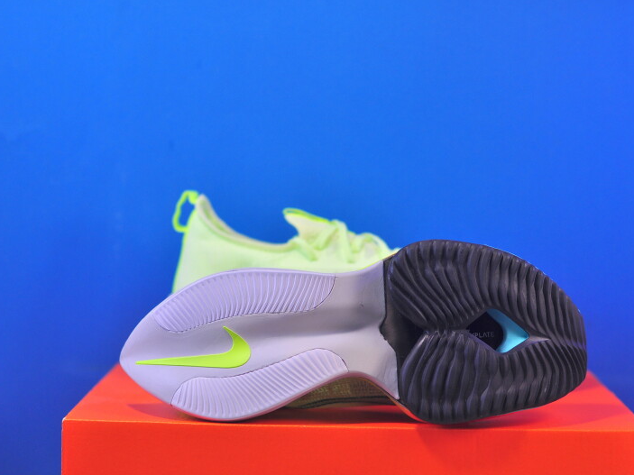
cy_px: 238
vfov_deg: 18.0
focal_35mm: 82
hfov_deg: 23.8
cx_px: 350
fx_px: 1502
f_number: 2.5
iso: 250
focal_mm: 50
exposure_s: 1/320
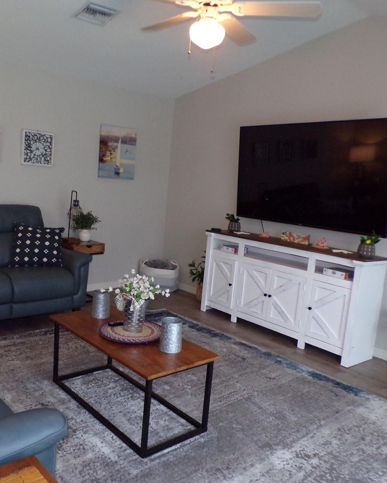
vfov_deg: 55.7
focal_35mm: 32
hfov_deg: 45.7
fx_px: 458
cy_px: 241
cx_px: 165
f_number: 3
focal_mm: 4.3
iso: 363
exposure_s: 1/34
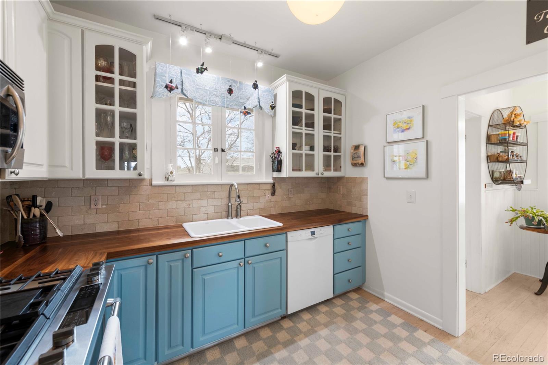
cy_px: 182
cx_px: 274
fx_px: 213
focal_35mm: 14
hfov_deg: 104.3
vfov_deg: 81.2
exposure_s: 1/10
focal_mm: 14
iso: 400
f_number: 8
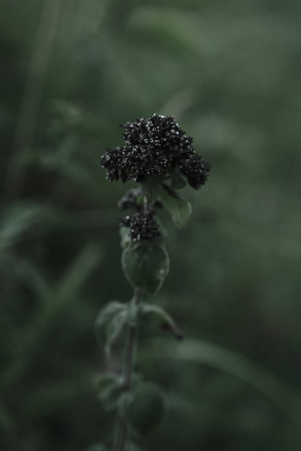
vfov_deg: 23.9
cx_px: 150
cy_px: 226
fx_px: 1066
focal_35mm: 85
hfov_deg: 16.1
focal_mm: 56.5
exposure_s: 1/250
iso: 320
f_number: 4
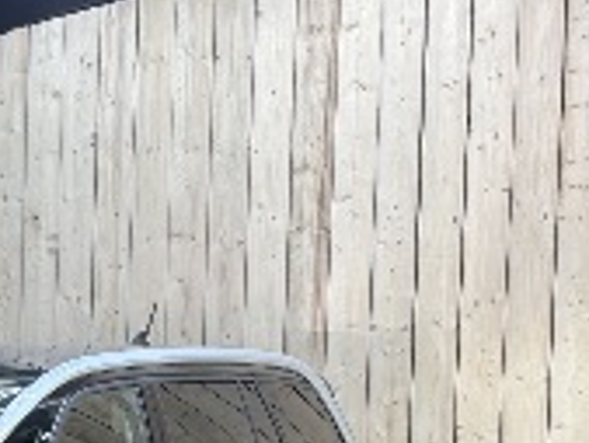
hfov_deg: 14.8
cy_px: 457
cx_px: -132
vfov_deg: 11.5
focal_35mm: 128
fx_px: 2179
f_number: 1.6
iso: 50
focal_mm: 5.96
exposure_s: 1/100
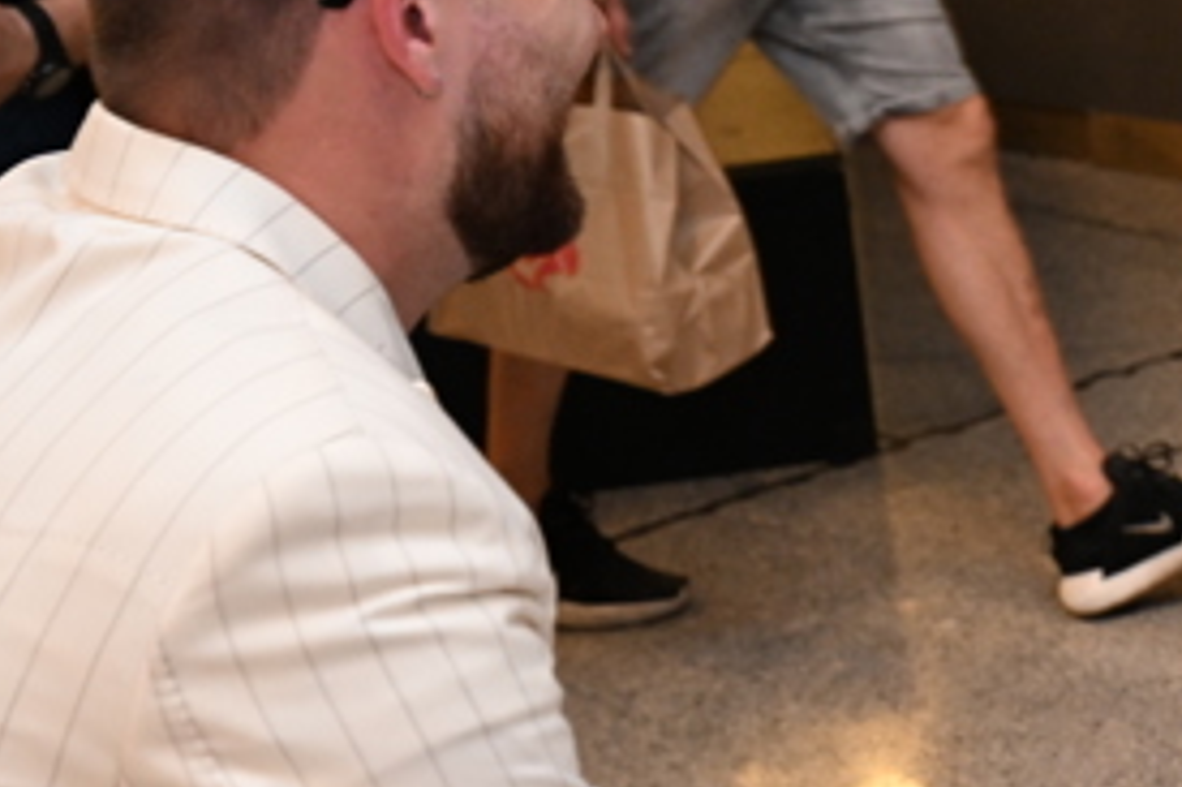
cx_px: 1354
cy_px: 335
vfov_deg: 12.7
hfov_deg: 18.1
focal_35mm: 108
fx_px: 3544
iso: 4000
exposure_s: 1/125
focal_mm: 43
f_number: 5
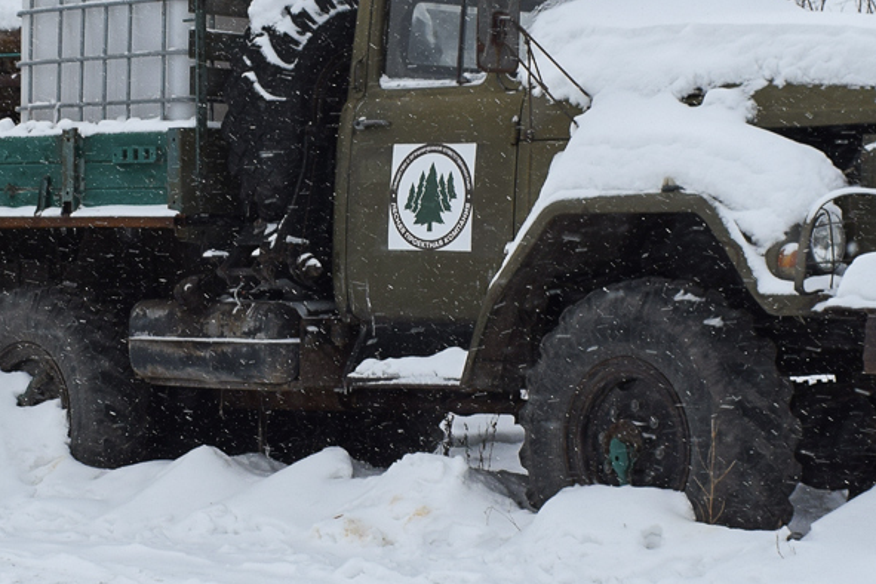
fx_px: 1704
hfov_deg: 28.8
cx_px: 459
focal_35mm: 70
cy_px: 123
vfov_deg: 19.3
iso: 250
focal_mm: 23
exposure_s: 1/250
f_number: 8
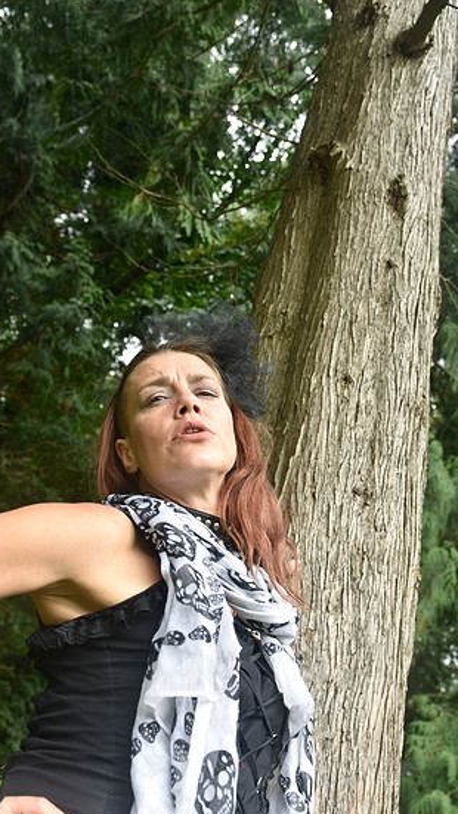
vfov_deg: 47.3
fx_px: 928
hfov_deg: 27.6
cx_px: 177
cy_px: 424
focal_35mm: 43
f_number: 5
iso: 100
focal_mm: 26
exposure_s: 1/100
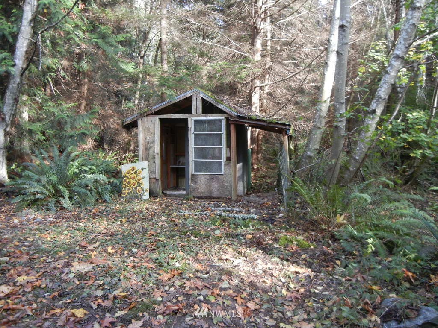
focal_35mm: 30
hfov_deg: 60.0
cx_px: 219
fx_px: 380
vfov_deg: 46.8
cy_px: 164
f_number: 3.5
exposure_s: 1/30
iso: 168
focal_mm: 5.4
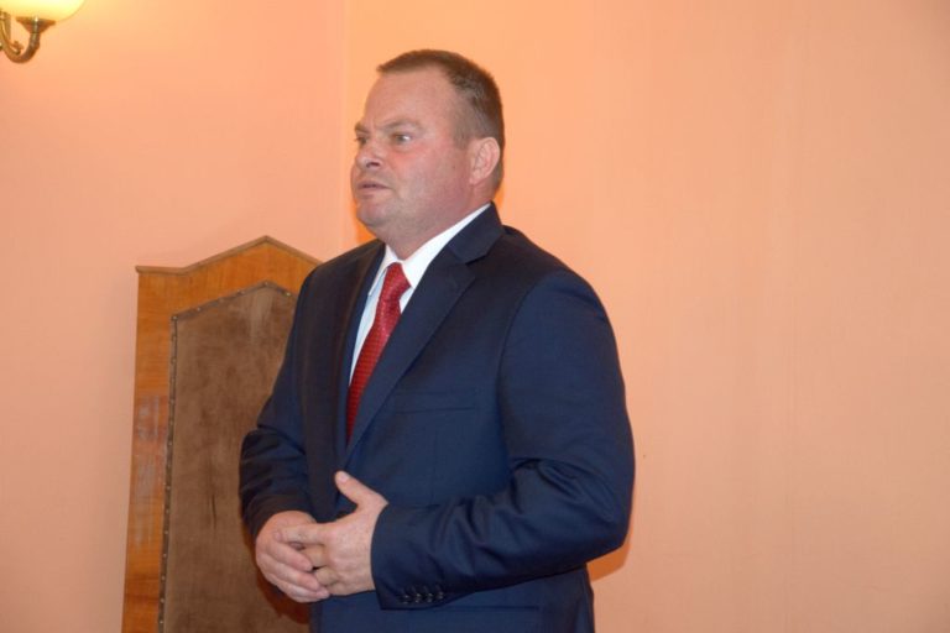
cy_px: 316
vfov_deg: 13.0
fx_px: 2771
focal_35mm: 105
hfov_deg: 19.5
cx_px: 475
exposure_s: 1/60
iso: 2200
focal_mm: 70
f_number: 5.3
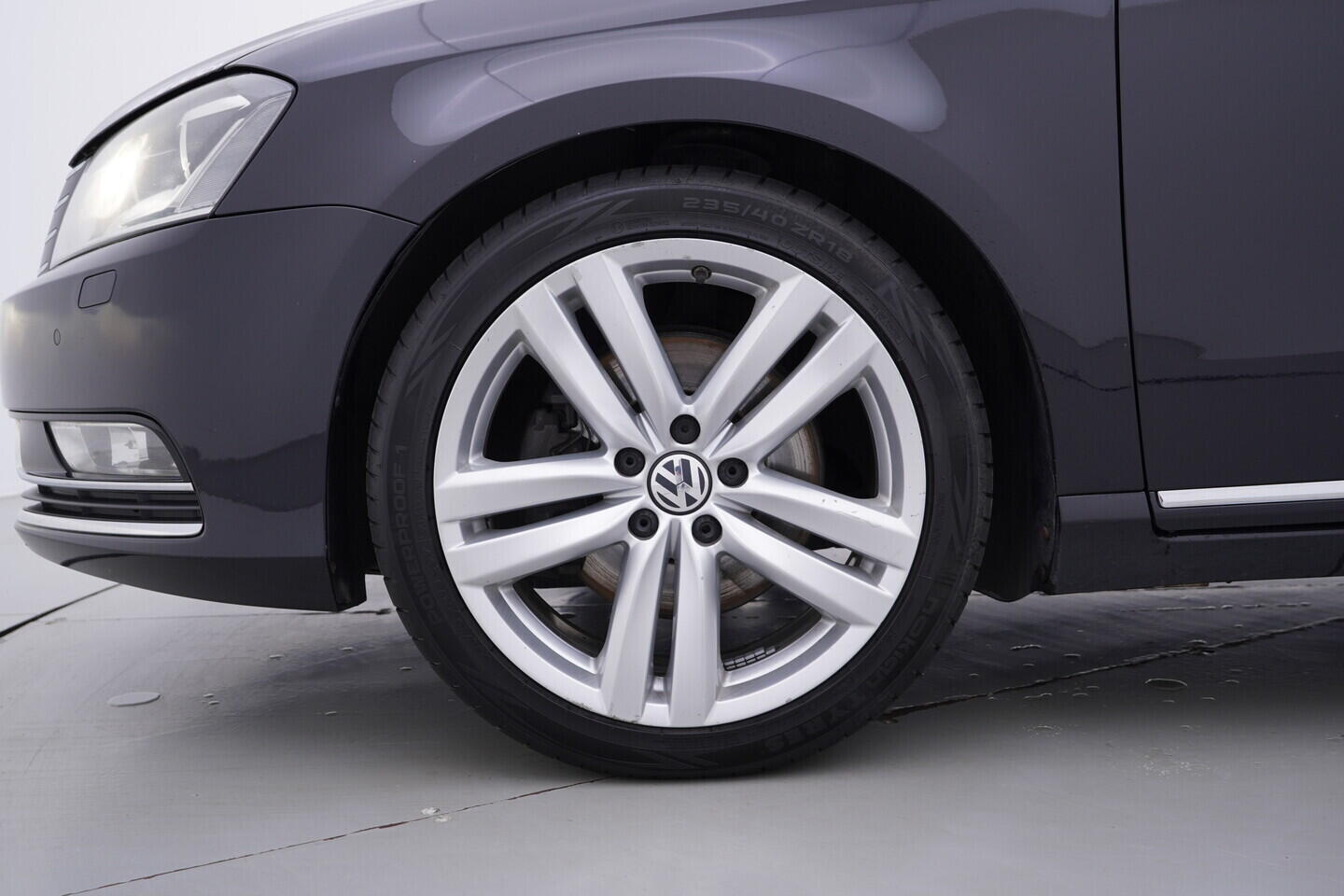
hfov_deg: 53.1
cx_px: 672
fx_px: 1344
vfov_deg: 36.9
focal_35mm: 36
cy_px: 448
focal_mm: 24
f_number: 4
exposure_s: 1/60
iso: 125
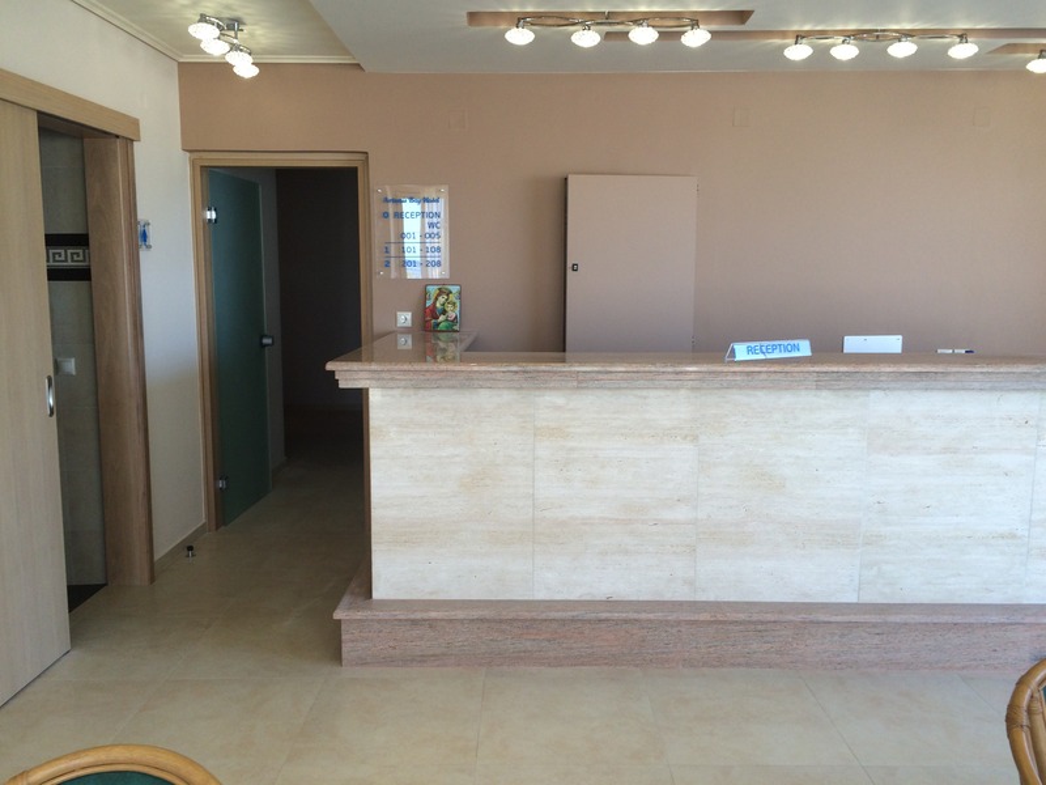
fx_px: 876
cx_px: 523
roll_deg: +0.9
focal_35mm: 29
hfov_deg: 61.7
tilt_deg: -8.3
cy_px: 392
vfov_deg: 48.2
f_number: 2.2
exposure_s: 1/100
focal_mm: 4.15
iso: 64
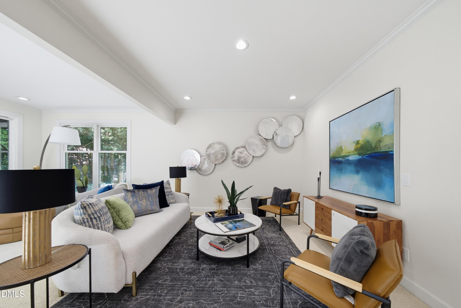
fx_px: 154
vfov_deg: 90.0
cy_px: 154
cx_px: 230
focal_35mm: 12
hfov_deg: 112.6
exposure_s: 1/13
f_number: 7.1
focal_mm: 12
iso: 800
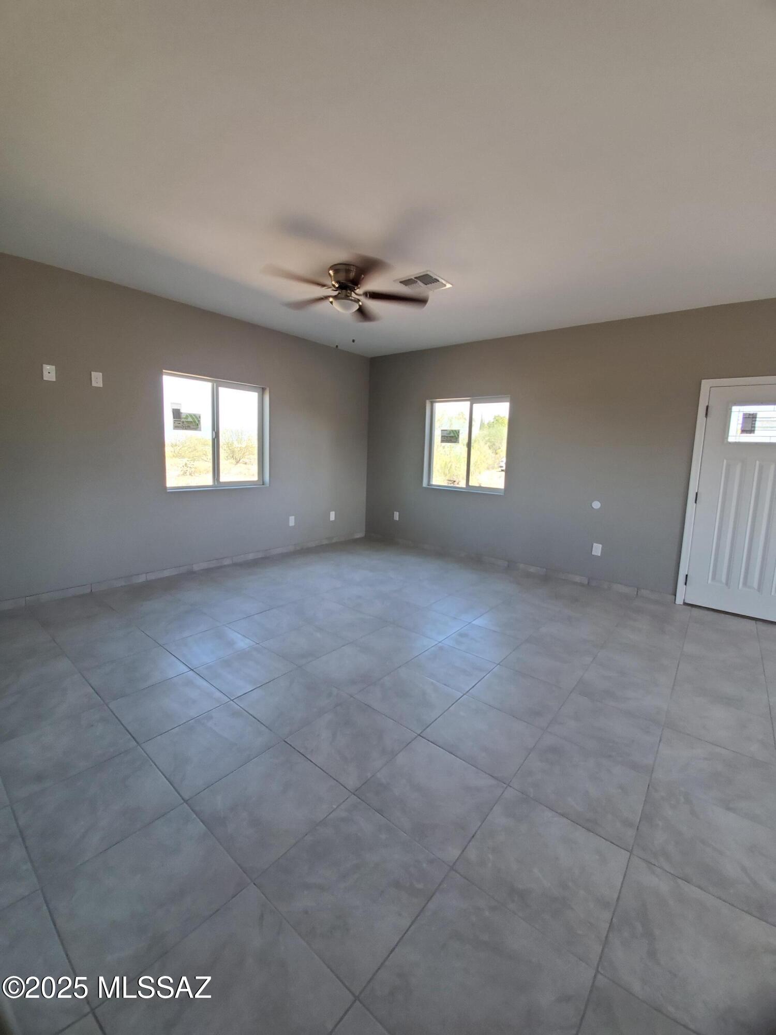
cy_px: 518
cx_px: 388
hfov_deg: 89.9
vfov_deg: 106.2
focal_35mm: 13
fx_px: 389
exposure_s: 1/50
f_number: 2.2
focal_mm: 1.8
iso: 125
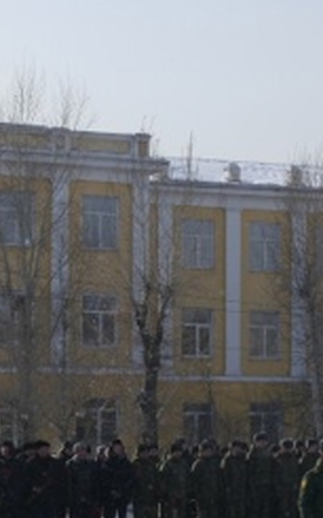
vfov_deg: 15.0
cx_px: 232
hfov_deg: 9.6
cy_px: 501
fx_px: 1931
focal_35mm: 137
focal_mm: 16
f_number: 4
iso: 125
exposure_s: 1/1600
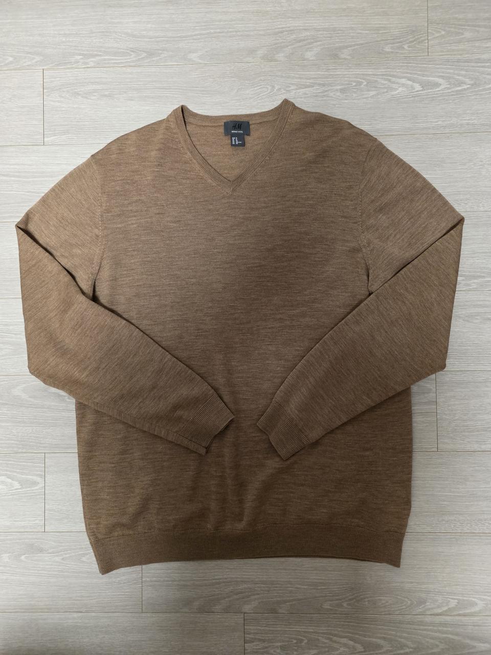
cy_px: 328
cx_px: 246
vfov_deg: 73.9
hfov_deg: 58.9
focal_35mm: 23
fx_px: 435
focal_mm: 6.25
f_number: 1.7
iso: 800
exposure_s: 1/120
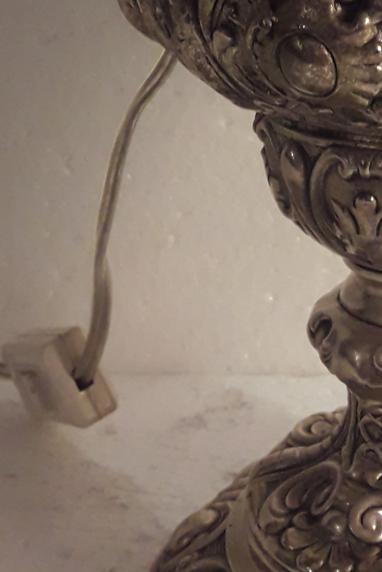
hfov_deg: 16.1
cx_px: 425
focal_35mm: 82
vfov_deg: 23.7
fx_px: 1305
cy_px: 2
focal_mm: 3.7
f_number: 1.9
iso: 200
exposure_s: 1/40
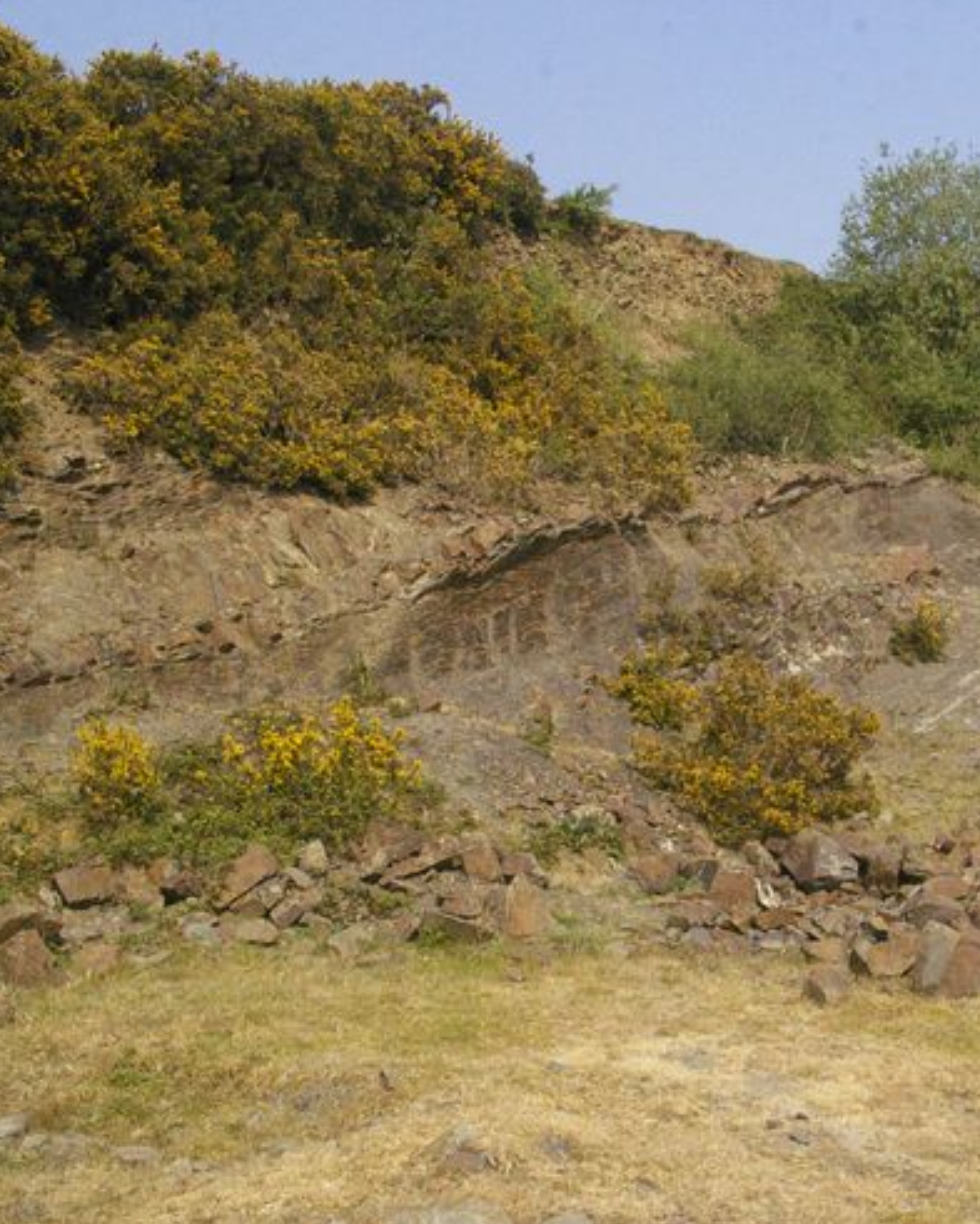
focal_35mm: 43
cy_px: 617
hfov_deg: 34.0
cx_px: 758
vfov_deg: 42.9
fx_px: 1558
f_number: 13
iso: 3200
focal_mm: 20
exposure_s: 1/3000
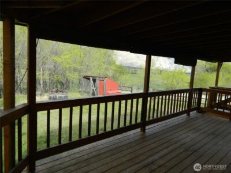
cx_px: 116
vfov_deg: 54.9
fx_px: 167
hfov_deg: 69.4
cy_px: 86
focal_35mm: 25
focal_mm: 4.5
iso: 80
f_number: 3.1
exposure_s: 1/320
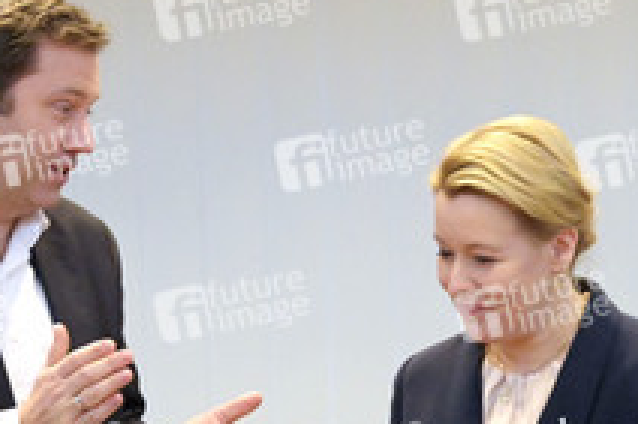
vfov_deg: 9.2
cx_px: 272
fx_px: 2638
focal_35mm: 149
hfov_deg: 13.8
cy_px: 382
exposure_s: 1/400
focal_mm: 70
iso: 10000
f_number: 5.6
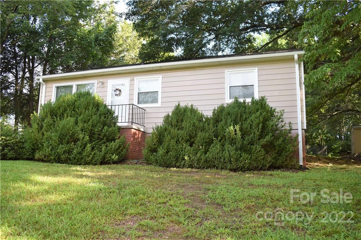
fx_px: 316
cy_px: 120
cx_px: 180
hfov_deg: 59.5
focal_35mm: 32
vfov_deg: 41.7
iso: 400
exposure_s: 1/250
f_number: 5.6
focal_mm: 21
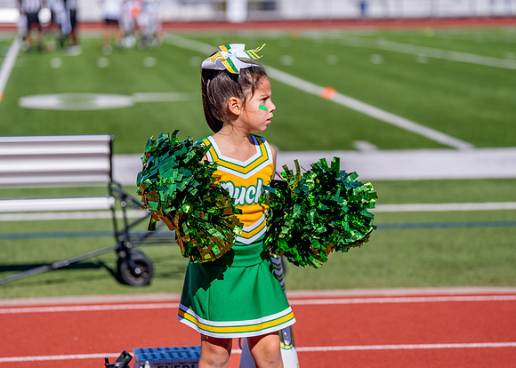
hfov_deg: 18.0
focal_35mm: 111
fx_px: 1625
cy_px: 175
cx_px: 240
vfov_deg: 12.9
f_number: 2.8
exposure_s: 1/4000
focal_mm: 99
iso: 160
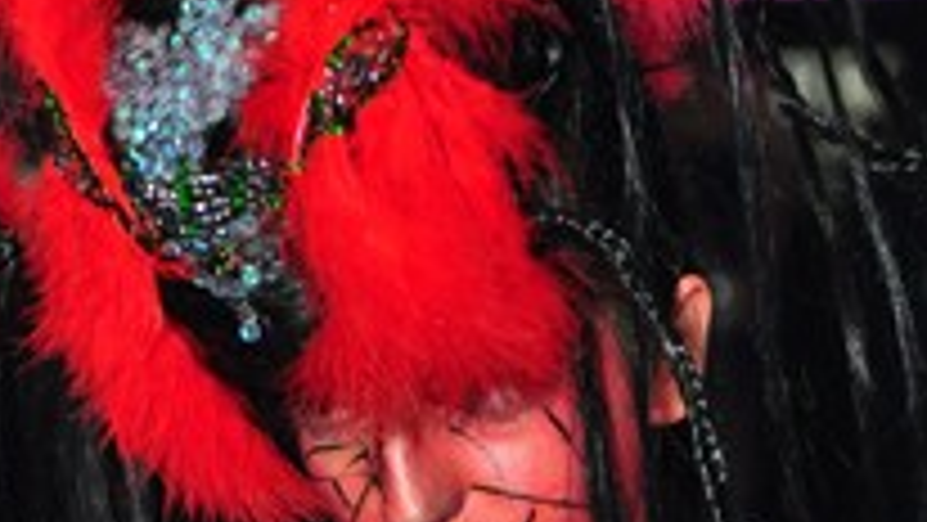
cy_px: 954
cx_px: 506
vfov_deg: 5.5
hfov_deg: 9.9
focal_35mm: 218
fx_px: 5368
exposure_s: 1/160
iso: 800
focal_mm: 55
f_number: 2.8
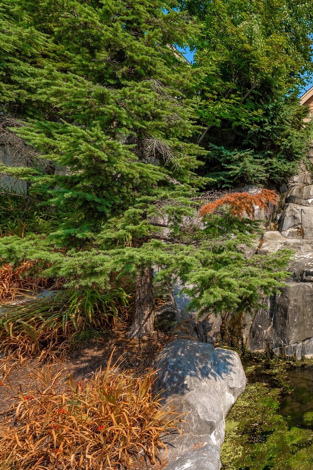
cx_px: 353
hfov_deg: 42.1
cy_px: 231
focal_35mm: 23
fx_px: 300
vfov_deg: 76.1
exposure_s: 1/250
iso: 80
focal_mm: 15
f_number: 7.1
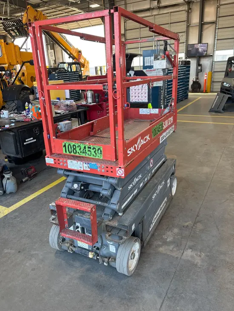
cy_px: 156
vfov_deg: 67.3
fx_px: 234
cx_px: 117
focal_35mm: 26
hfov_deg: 53.1
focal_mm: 5.96
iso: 50
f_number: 1.6
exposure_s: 1/165
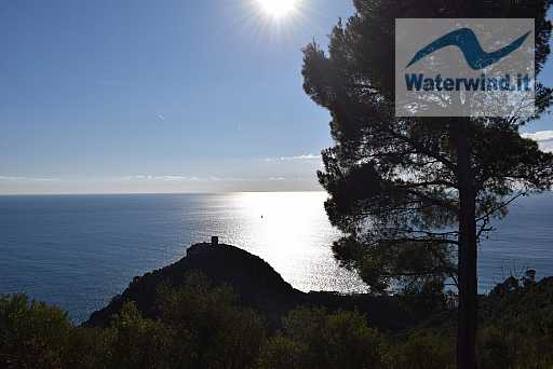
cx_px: 276
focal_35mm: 30
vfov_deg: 43.7
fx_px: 461
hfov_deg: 61.9
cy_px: 184
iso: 200
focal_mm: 20
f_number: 10
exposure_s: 1/2500
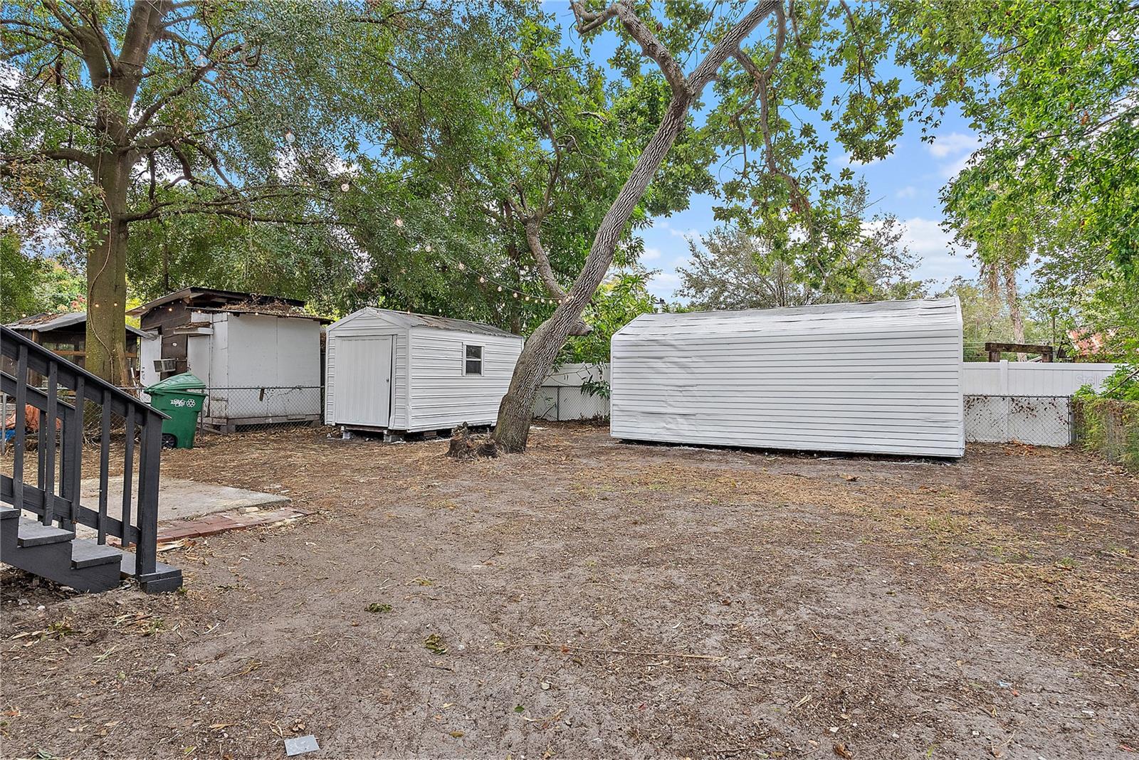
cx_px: 570
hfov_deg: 85.4
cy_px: 380
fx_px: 617
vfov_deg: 63.3
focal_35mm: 20
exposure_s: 1/200
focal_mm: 19.5
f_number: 9
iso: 1600
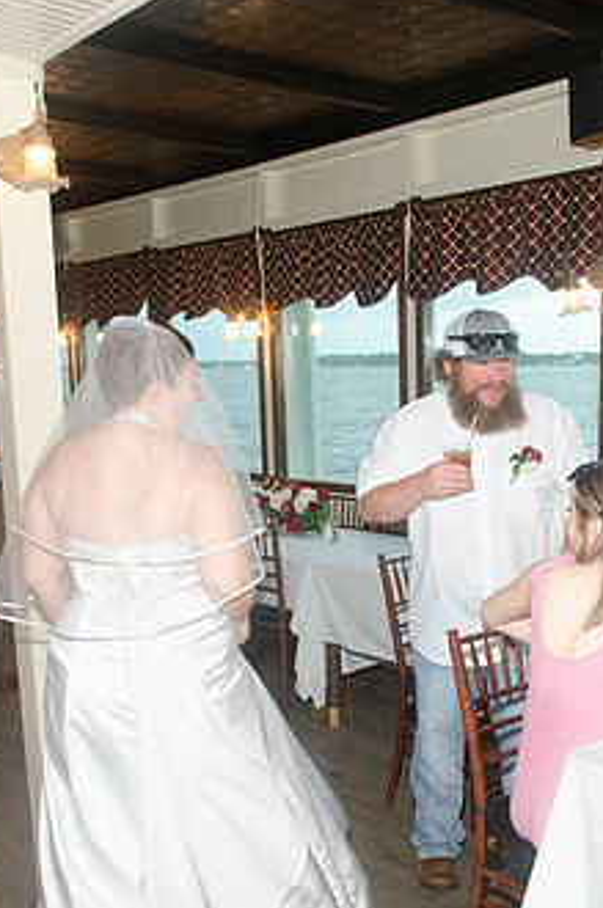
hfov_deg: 29.8
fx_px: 1134
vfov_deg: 43.1
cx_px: 325
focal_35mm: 45
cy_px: 603
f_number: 5.6
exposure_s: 1/60
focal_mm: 22
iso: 400
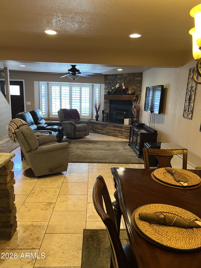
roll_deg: -2.2
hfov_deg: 53.1
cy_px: 134
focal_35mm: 26
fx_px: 201
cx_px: 100
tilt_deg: -10.8
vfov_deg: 67.3
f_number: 1.5
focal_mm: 5.7
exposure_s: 1/60
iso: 160
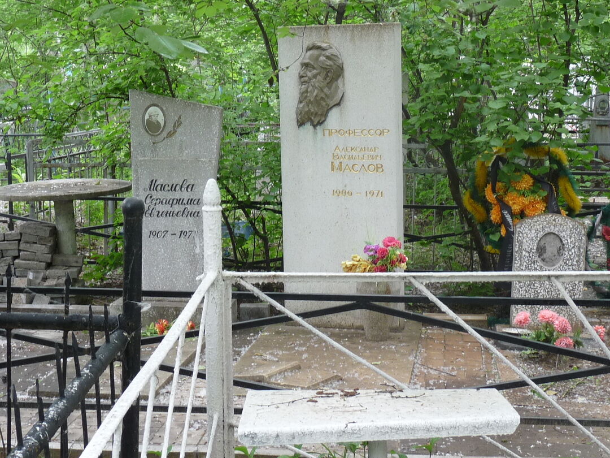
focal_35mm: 63
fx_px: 1110
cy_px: 229
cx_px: 305
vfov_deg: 23.3
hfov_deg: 30.7
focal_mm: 6.4
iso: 100
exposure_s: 1/30
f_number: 3
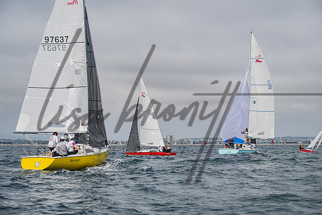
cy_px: 108
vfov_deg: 18.1
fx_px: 674
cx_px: 161
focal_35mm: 75
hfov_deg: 26.9
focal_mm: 73
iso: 160
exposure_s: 1/640
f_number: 6.3
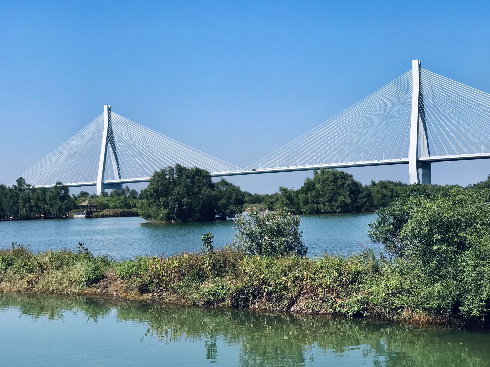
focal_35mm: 57
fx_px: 807
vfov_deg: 25.7
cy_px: 184
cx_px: 245
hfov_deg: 33.8
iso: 20
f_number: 2.8
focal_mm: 6.6
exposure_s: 1/921
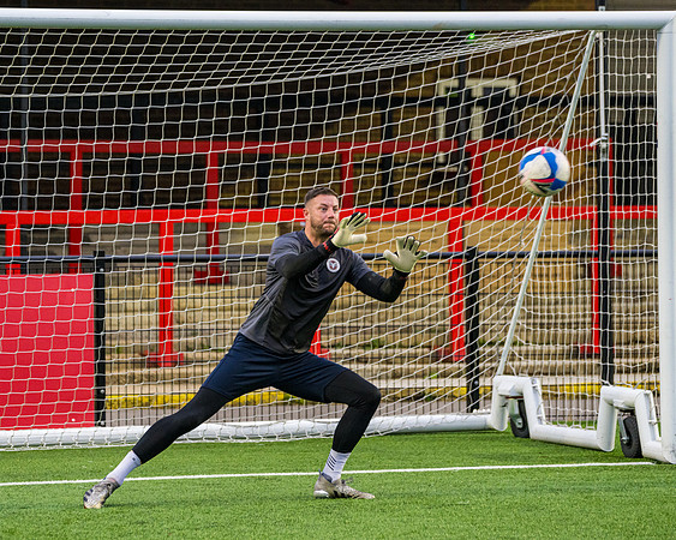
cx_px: 221
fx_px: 3472
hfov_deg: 11.1
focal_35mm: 174
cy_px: 233
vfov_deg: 8.9
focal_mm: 130
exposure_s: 1/500
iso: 1600
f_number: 2.8
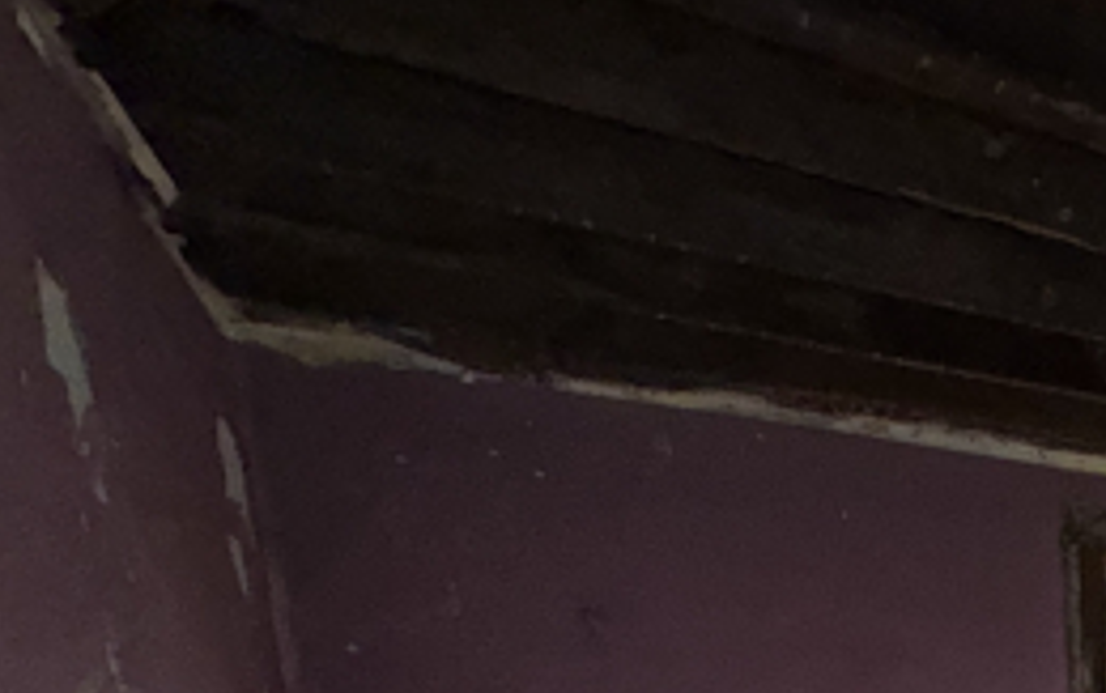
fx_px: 1146
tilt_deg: -10.6
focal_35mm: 38
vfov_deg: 26.9
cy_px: 957
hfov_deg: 37.6
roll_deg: +0.3
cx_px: 1351
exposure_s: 1/60
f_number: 2.2
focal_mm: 2.22
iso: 100
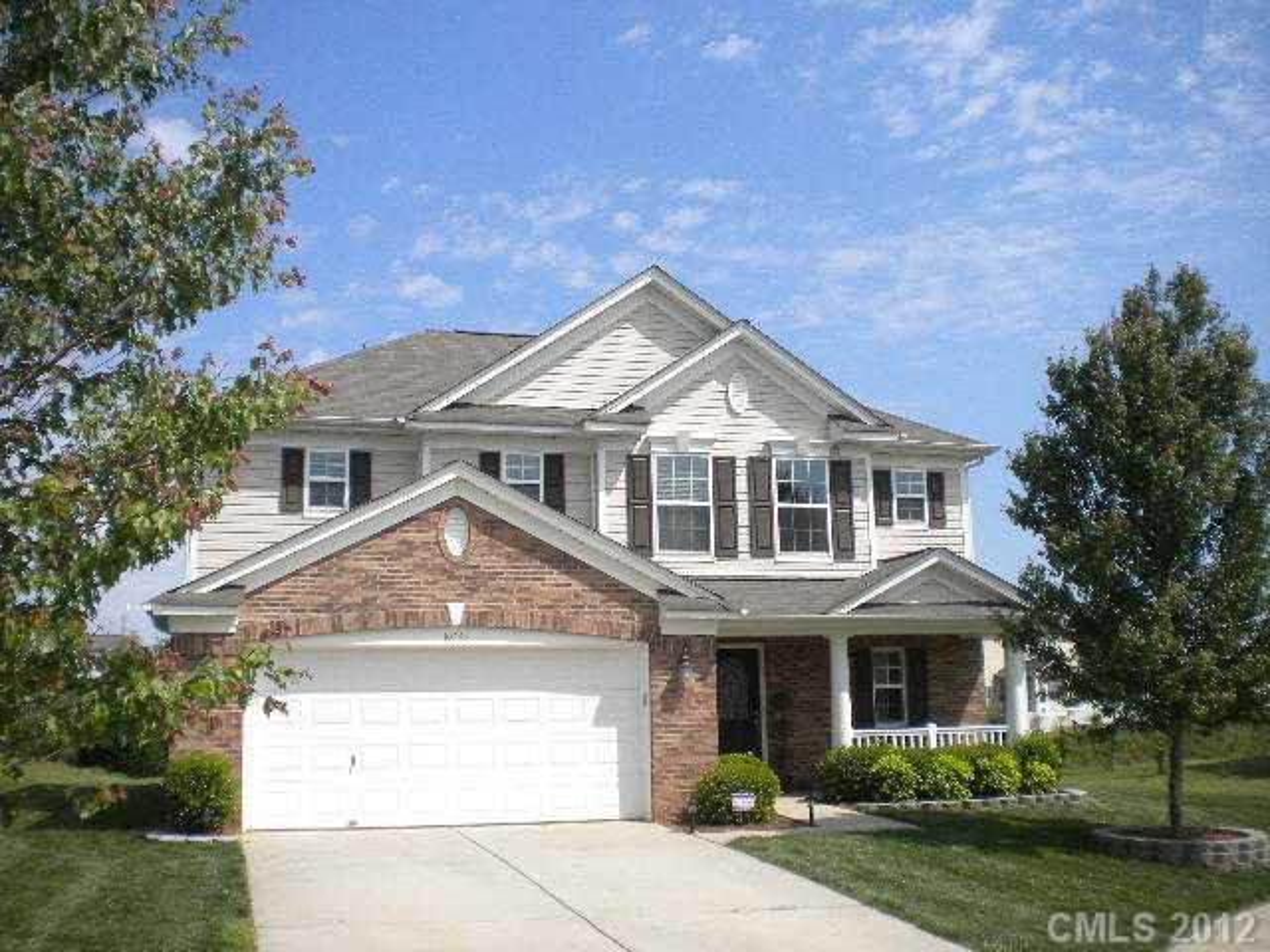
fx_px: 1284
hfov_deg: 52.6
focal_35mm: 35
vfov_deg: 40.7
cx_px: 635
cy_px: 476
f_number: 4.6
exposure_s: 1/1000
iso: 113
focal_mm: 6.3
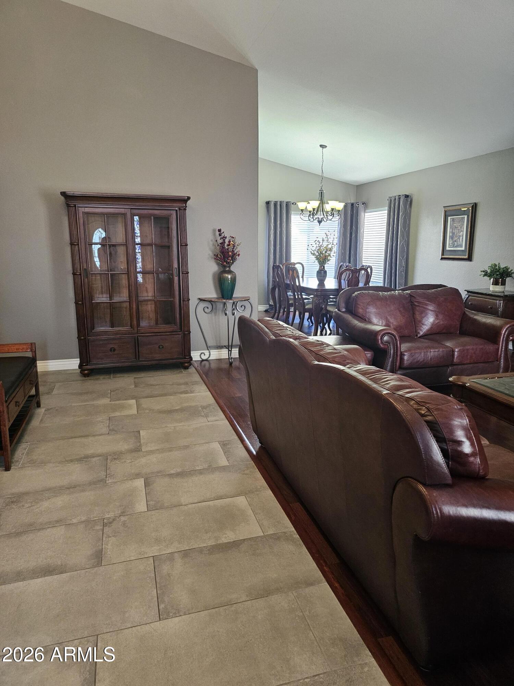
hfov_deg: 58.9
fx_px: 455
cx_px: 257
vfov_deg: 73.9
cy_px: 343
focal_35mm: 23
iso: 800
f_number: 1.7
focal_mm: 6.3
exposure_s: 1/120
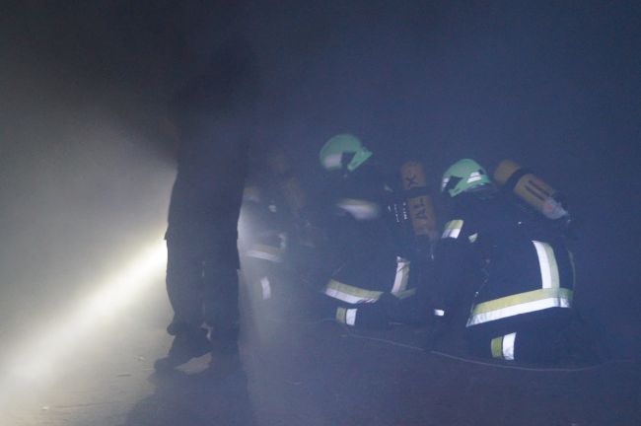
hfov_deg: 37.9
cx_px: 320
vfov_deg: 25.7
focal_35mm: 52
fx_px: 934
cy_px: 213
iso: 3200
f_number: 5
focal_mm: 35
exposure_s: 1/8
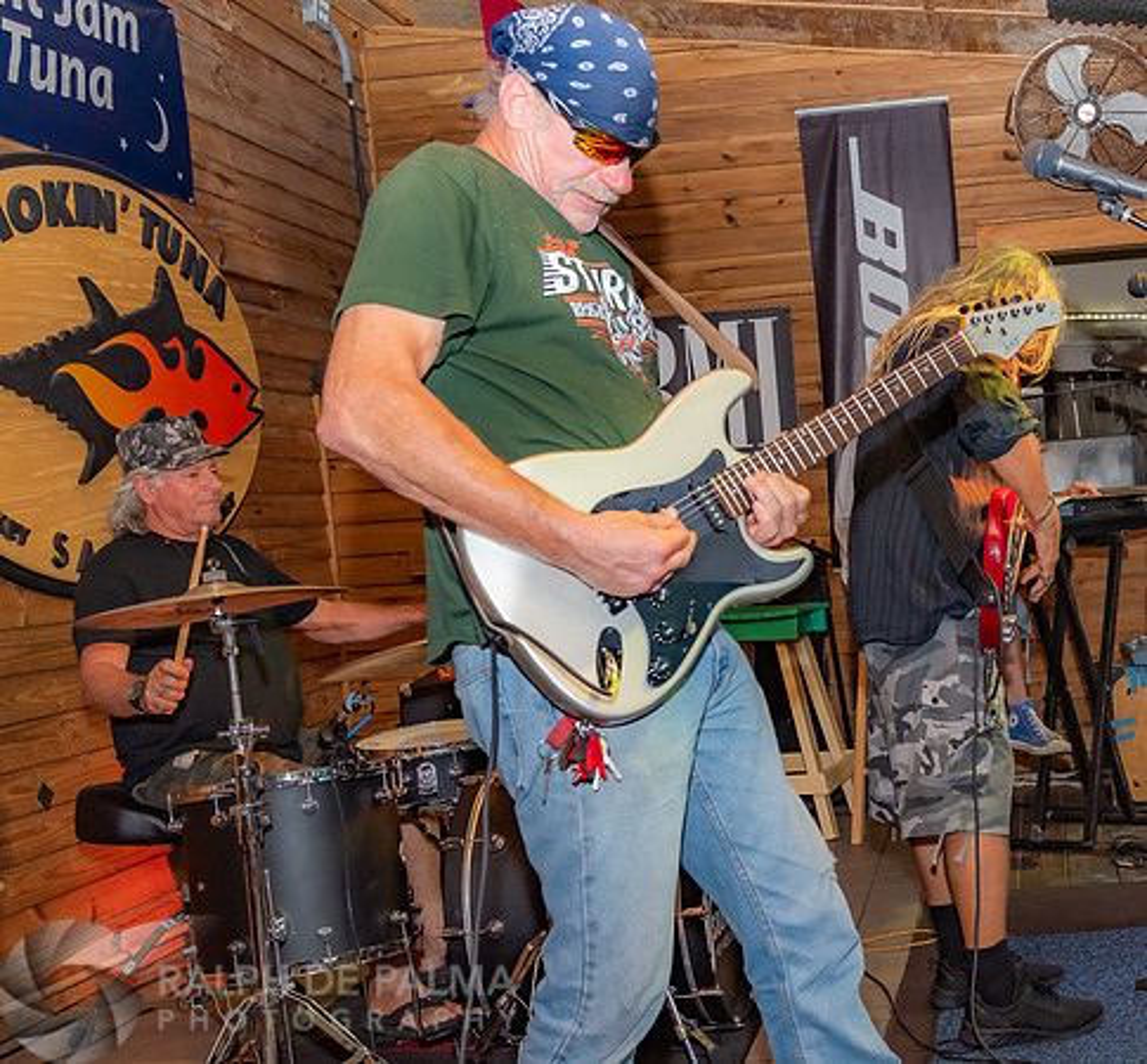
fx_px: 1659
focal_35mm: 46
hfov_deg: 36.8
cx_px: 915
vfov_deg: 35.5
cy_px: 574
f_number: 5.6
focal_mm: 31
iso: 1000
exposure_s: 1/160
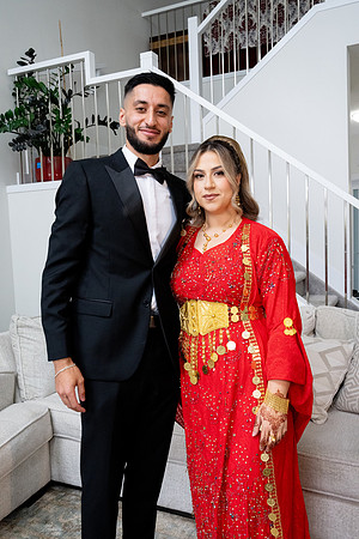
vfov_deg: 58.7
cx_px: 180
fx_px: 479
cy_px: 270
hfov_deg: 41.1
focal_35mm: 32
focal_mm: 32
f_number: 9
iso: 6400
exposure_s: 1/160
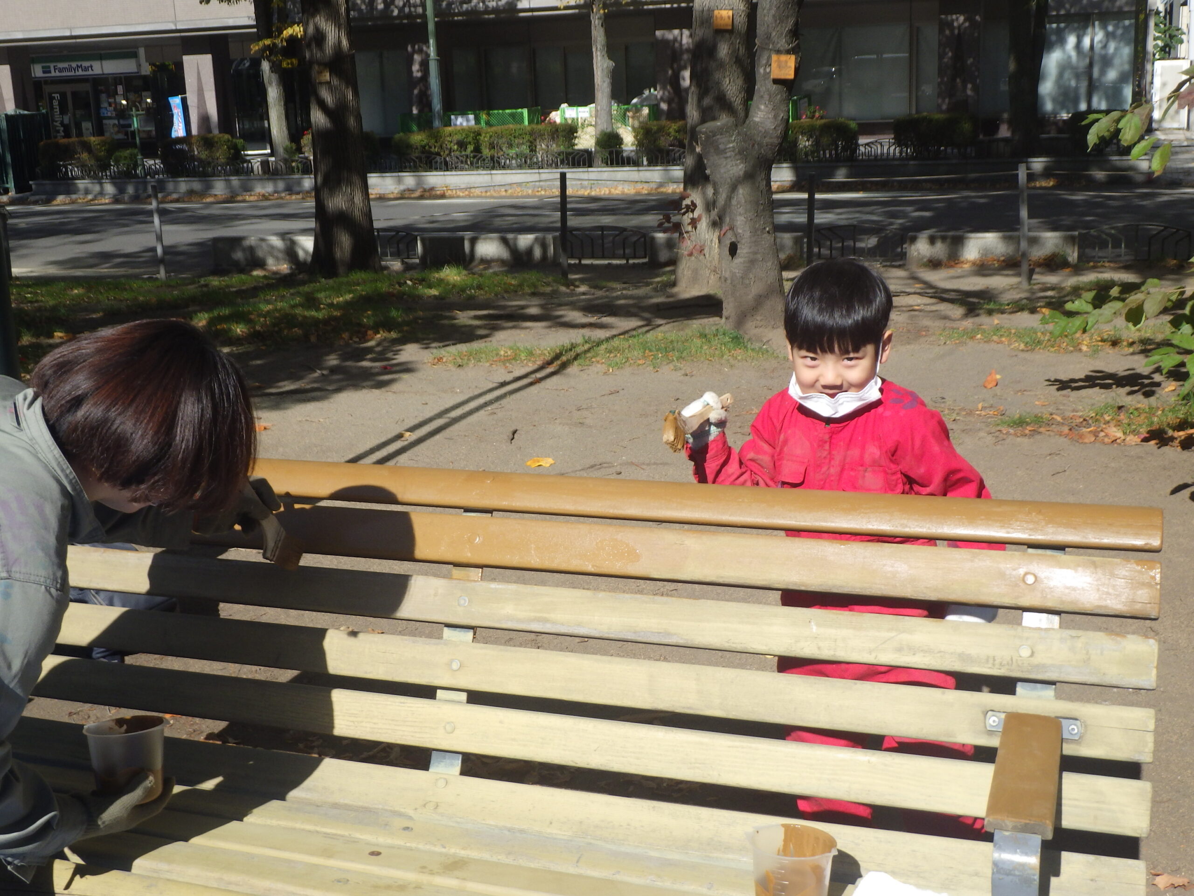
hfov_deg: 44.8
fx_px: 1449
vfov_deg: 34.3
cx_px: 597
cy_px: 448
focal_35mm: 42
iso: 125
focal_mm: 7.5
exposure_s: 1/640
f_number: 5
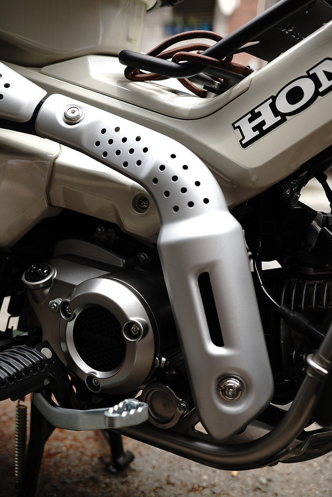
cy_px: 241
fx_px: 511
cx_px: 160
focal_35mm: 37
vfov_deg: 51.8
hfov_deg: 36.0
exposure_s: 1/160
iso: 100
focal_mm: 35
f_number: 3.5
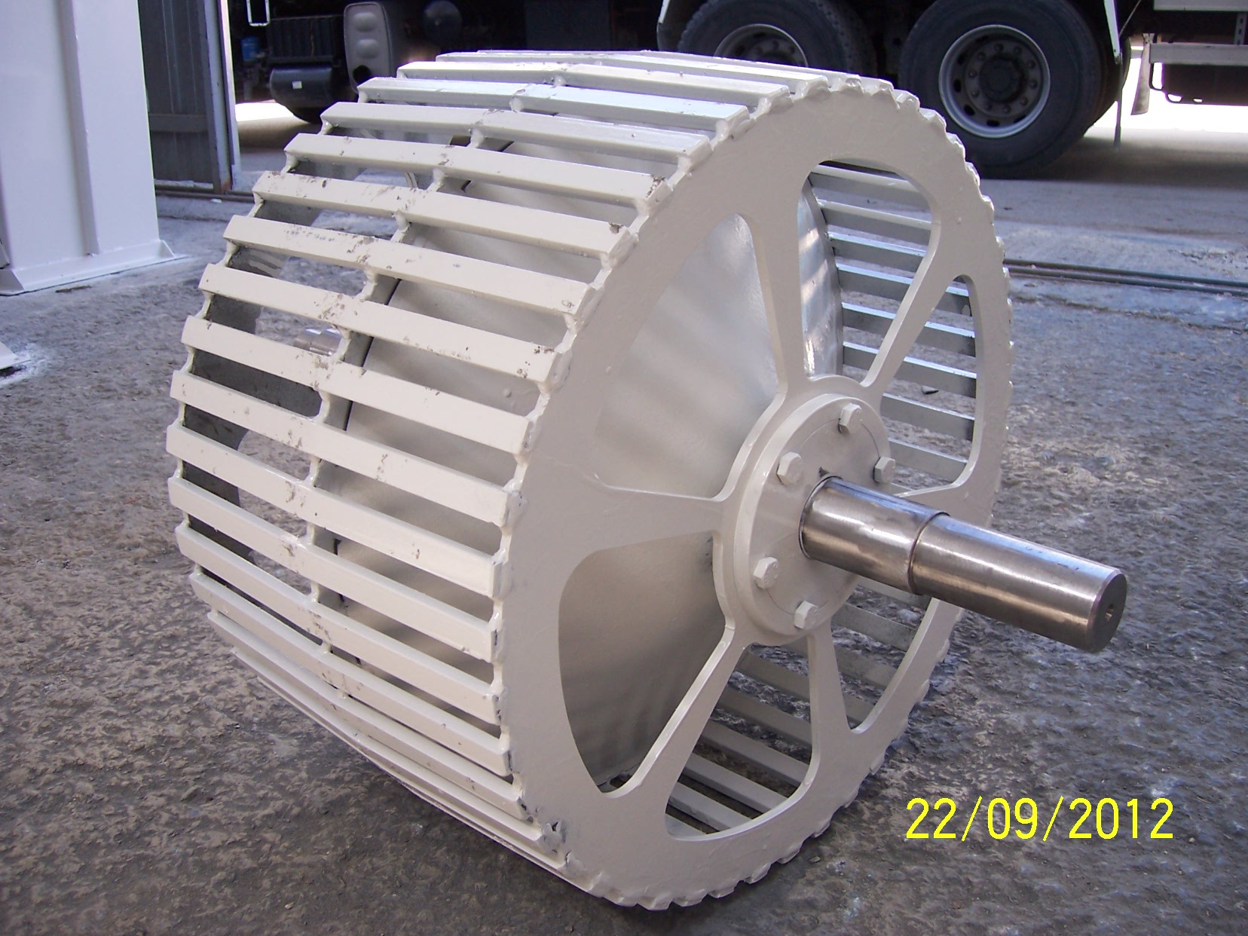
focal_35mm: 36
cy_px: 468
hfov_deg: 51.4
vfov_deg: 39.7
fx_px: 1298
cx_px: 624
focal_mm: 6
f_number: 3
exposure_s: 1/90
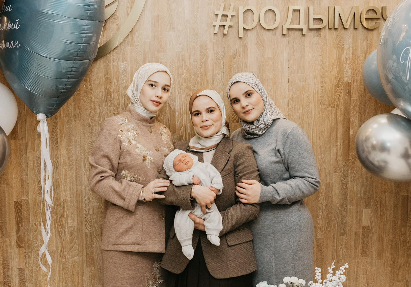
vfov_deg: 27.3
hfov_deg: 38.2
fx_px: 591
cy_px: 165
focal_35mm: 51
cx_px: 169
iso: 640
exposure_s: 1/160
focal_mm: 24
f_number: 4
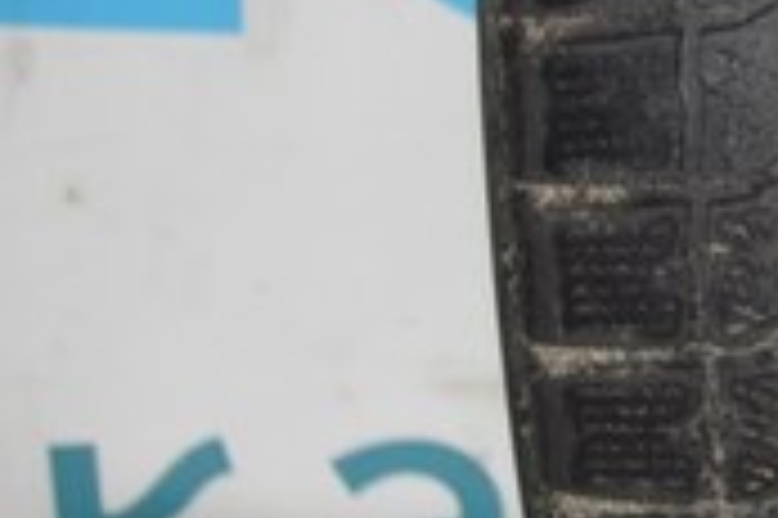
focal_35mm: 231
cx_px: 1902
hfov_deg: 8.2
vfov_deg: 5.9
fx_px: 4987
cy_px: -245
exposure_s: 1/60
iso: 400
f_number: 4
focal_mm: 26
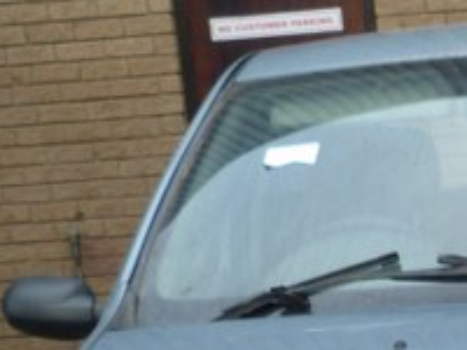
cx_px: 565
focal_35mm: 100
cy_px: 679
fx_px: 1349
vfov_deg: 13.0
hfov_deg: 18.6
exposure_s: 1/125
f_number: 3.6
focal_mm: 4.5
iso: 80
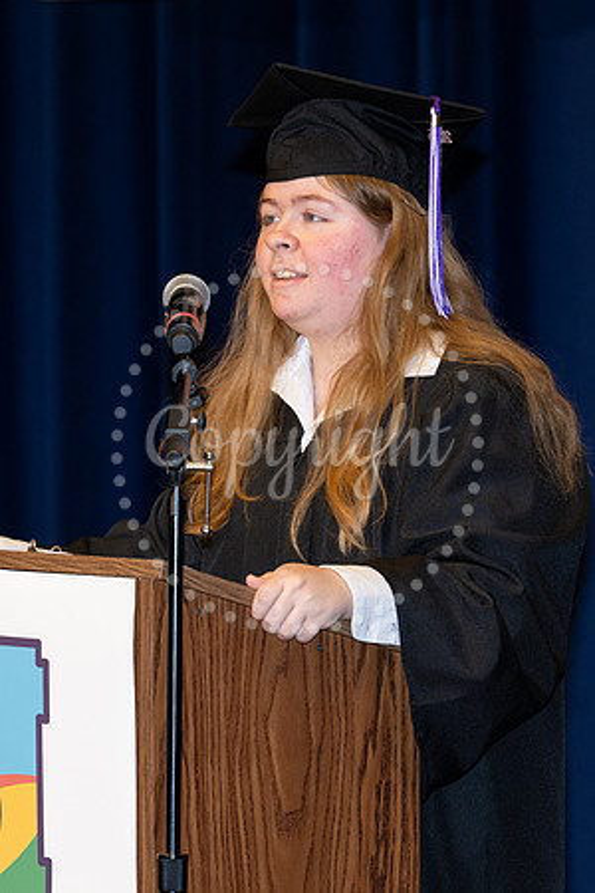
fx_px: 8376
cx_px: 84
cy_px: 444
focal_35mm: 338
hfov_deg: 4.1
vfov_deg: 6.1
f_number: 5.6
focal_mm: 175
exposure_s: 1/80
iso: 1000
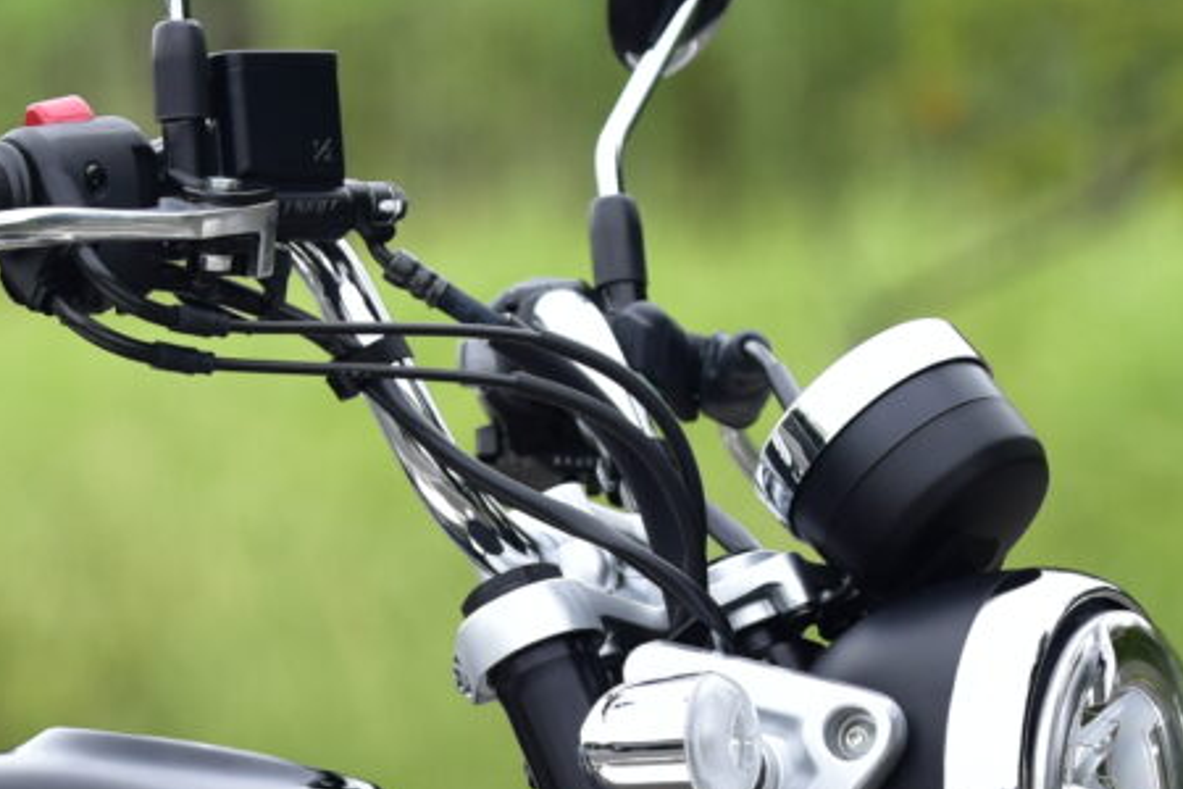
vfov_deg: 2.8
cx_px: -163
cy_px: 1195
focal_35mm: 489
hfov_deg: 4.2
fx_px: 16068
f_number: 4
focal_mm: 110
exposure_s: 1/1000
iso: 250
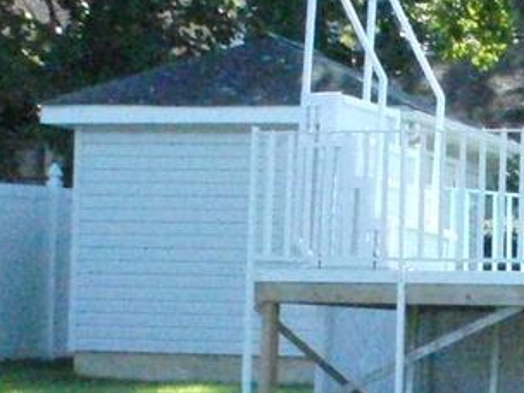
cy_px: 484
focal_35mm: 270
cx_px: 617
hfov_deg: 7.3
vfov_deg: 5.5
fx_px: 4087
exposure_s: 1/2000
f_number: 4.5
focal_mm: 11.5
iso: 1600
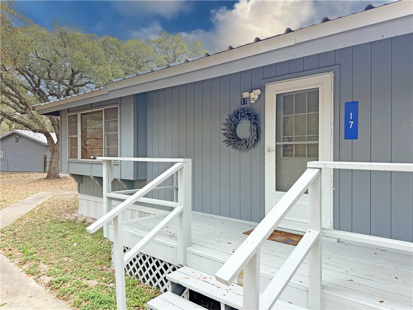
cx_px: 206
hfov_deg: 71.6
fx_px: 286
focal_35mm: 24
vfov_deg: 56.8
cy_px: 155
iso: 100
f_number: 1.78
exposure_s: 1/1410
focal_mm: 6.76
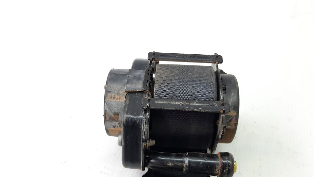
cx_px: 147
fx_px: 283
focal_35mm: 34
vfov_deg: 34.5
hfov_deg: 58.0
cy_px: 108
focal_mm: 4.6
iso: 64
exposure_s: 1/50
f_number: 2
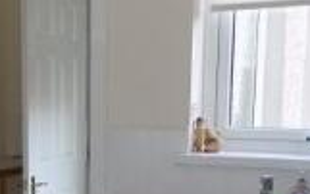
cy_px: 233
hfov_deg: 22.6
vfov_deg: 14.4
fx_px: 744
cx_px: 3
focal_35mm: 88
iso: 400
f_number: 3.1
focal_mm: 4
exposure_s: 1/30
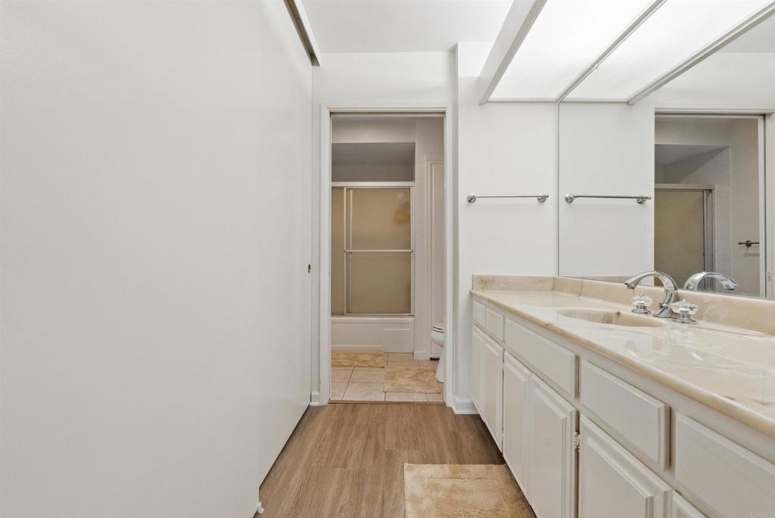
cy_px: 259
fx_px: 345
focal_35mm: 16
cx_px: 388
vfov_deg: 73.8
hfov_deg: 96.7
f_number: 9
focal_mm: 16
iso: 1600
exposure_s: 1/13
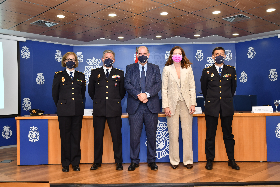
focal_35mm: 36
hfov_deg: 53.1
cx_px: 140
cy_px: 94
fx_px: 280
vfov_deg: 36.9
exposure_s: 1/160
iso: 900
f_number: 4
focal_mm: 24
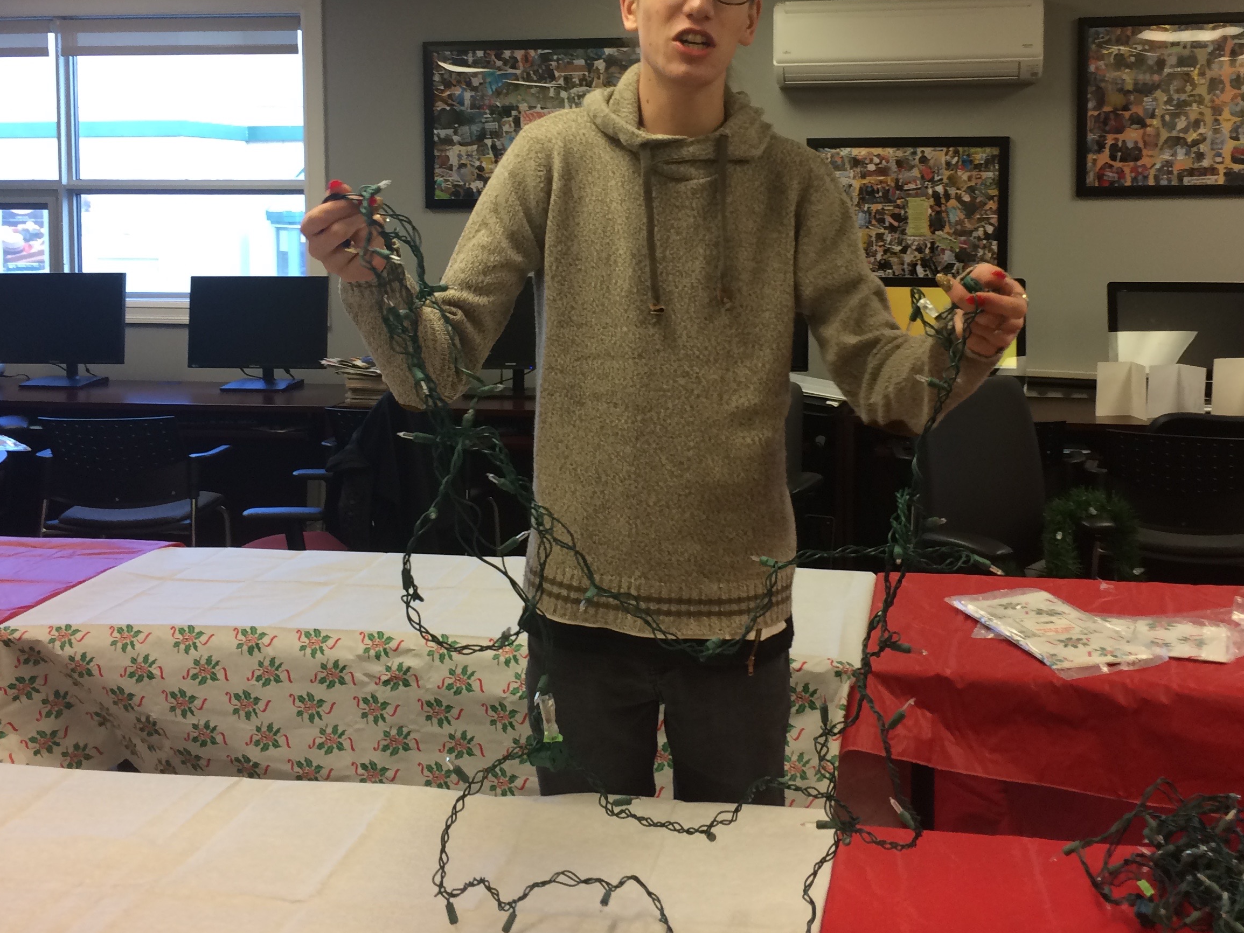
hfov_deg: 45.7
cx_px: 693
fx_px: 1473
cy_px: 277
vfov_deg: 34.6
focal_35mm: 41
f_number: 2.2
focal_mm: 4.15
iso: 40
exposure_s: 1/40
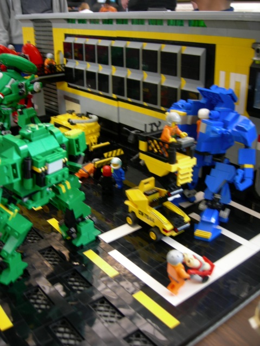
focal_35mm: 36
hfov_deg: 39.7
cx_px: 130
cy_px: 173
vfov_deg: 51.4
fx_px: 361
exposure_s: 1/3.9
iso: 68
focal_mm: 7.5
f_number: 2.7
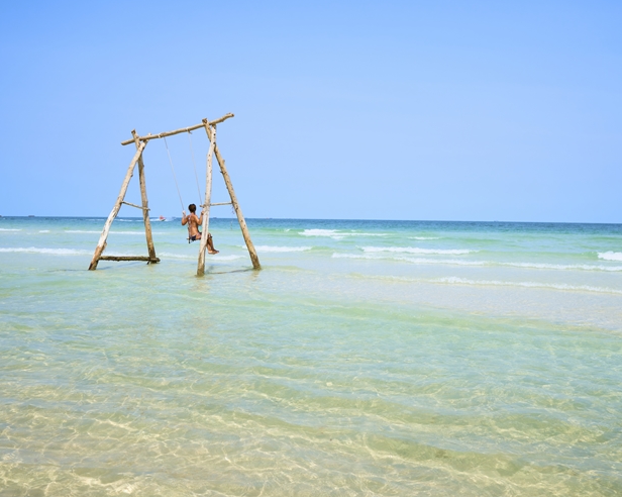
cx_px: 347
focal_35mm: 34
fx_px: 626
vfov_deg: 43.3
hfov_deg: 52.8
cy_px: 250
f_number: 5.6
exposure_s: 1/1250
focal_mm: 30
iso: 100
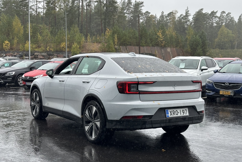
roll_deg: +0.9
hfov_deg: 39.6
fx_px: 336
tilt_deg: -2.3
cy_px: 75
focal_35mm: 50
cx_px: 121
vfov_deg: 27.0
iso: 64
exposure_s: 1/719
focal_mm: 6.86
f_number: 1.78
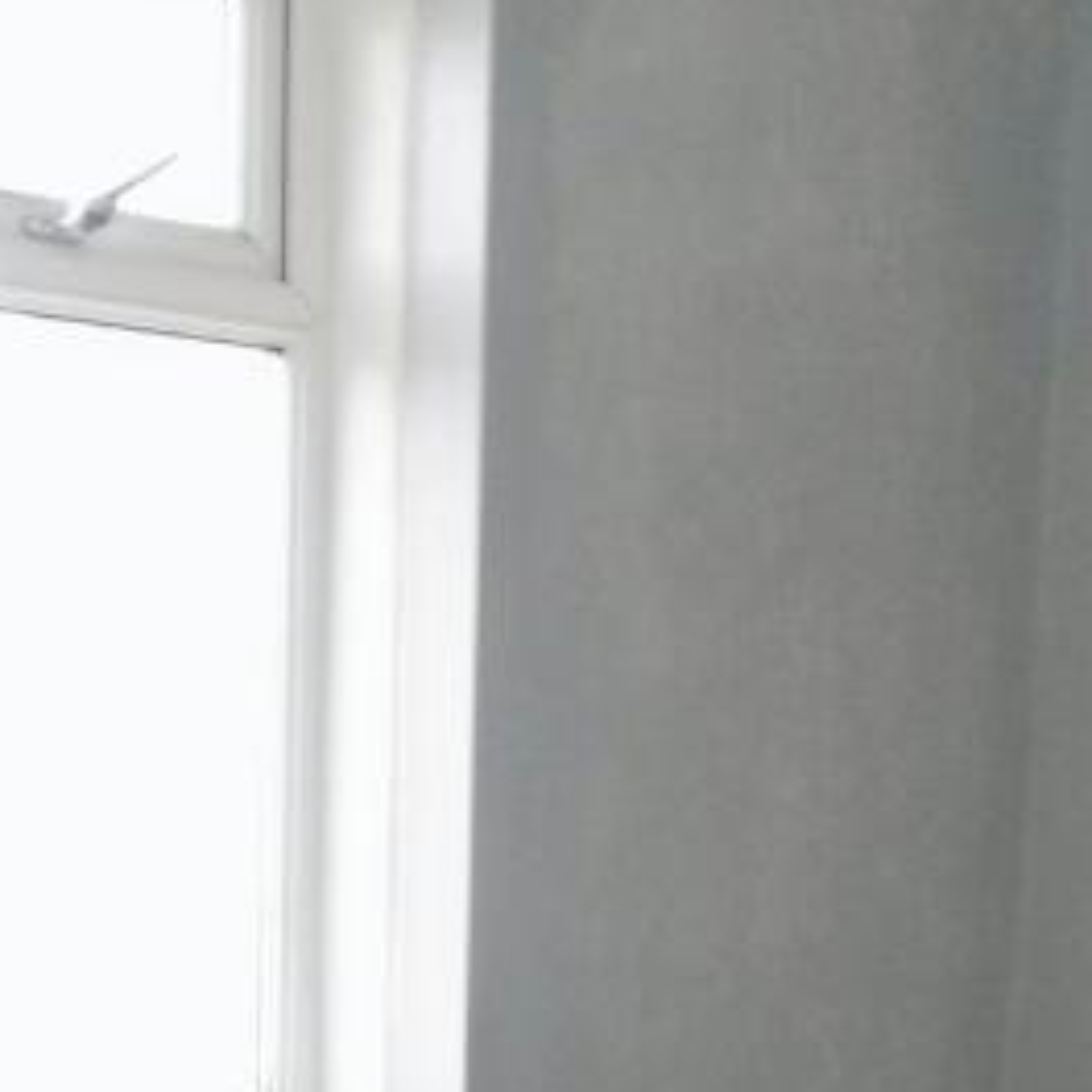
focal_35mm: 79
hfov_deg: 21.9
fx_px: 2820
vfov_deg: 19.8
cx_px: 443
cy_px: 1506
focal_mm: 4
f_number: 3.1
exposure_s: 1/30
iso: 125
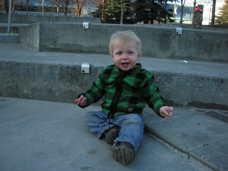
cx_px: 116
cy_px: 86
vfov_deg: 39.6
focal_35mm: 36
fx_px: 237
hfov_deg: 51.4
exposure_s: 1/316
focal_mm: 5.7
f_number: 2.8
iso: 50
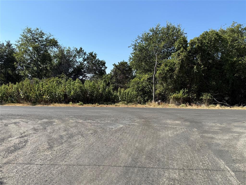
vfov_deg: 56.8
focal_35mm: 24
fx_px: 171
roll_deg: -0.8
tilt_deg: -1.7
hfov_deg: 71.6
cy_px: 92
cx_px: 123
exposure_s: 1/3145
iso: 80
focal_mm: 6.76
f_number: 1.78
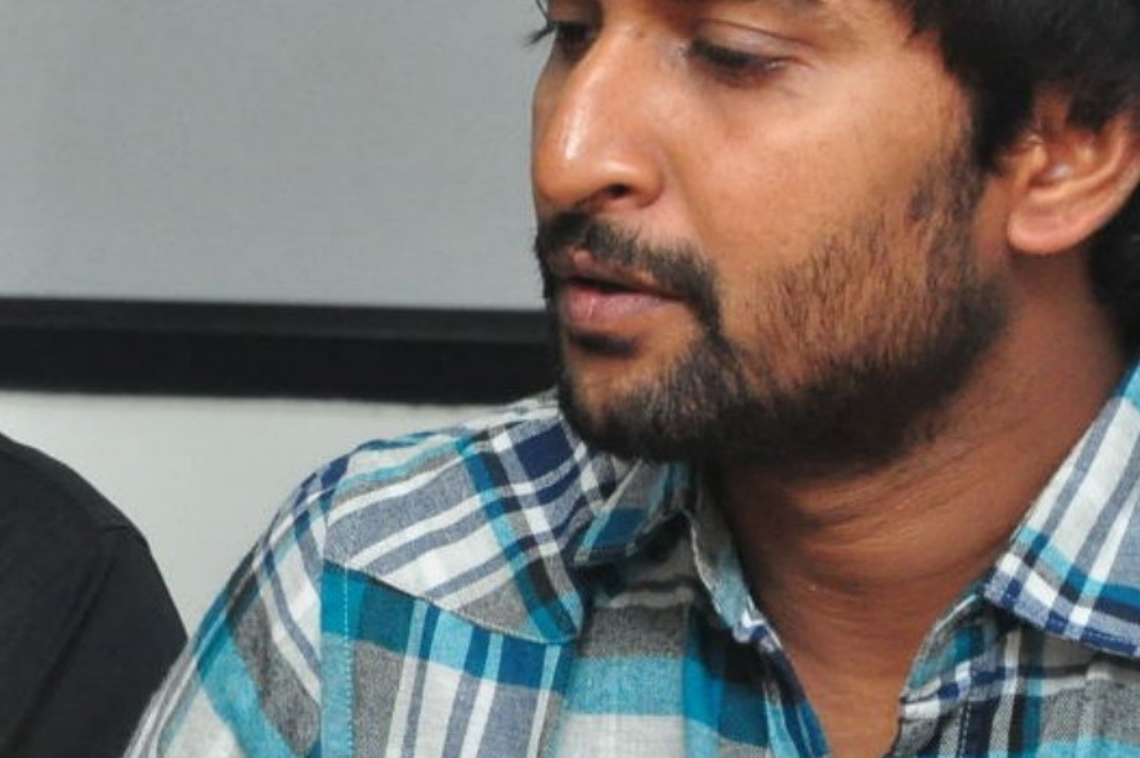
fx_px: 10093
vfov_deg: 4.3
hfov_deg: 6.5
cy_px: 514
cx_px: 140
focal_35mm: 319
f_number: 7.1
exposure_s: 1/125
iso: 1600
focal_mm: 70
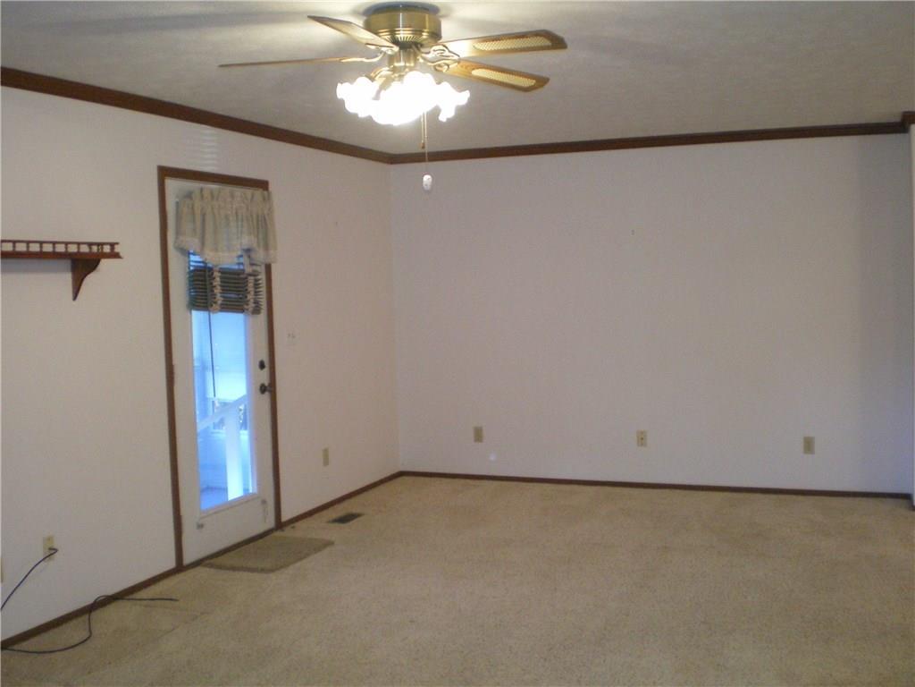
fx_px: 1004
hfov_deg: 49.0
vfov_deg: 37.7
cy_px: 344
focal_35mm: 38
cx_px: 458
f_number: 3.1
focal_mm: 6.3
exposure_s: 1/30
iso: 400
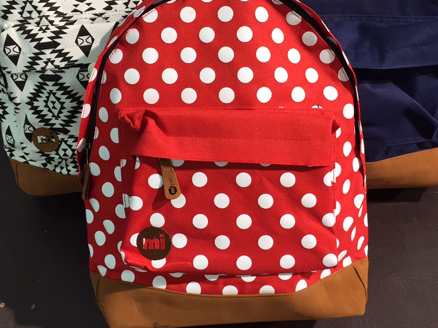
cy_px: 96
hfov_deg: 42.1
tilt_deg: -41.2
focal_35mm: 45
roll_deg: -0.9
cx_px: 228
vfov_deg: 31.8
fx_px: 569
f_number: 2.2
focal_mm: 4.15
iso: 32
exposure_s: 1/33
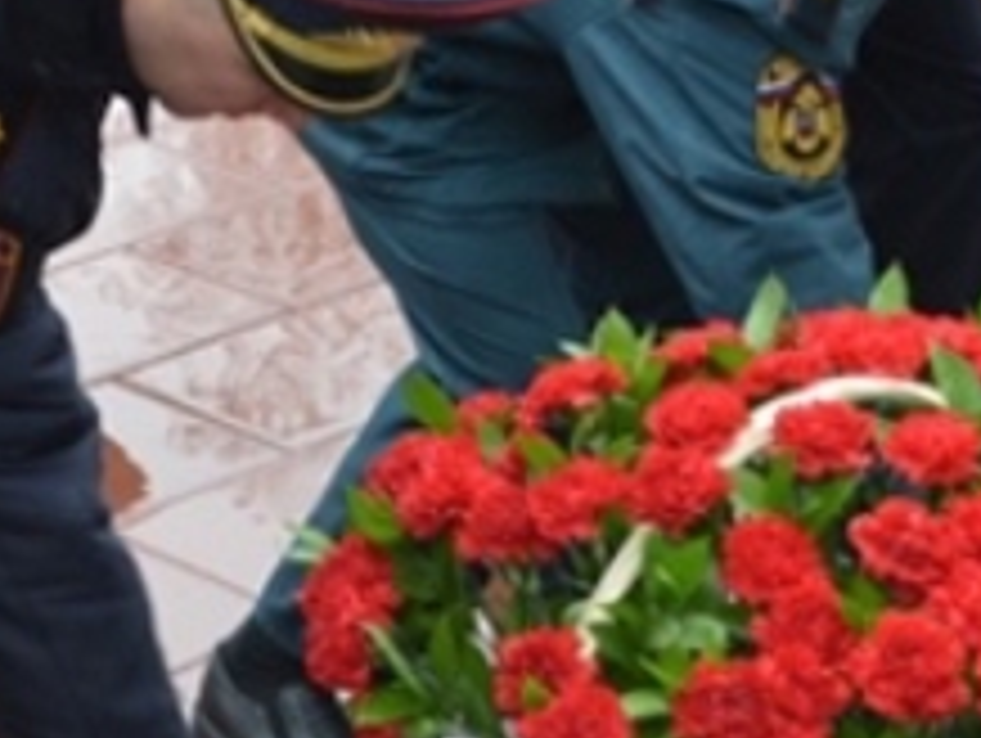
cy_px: 220
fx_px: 3660
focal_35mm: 129
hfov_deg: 15.2
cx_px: 189
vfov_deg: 11.5
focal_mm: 26
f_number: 5
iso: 400
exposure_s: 1/80
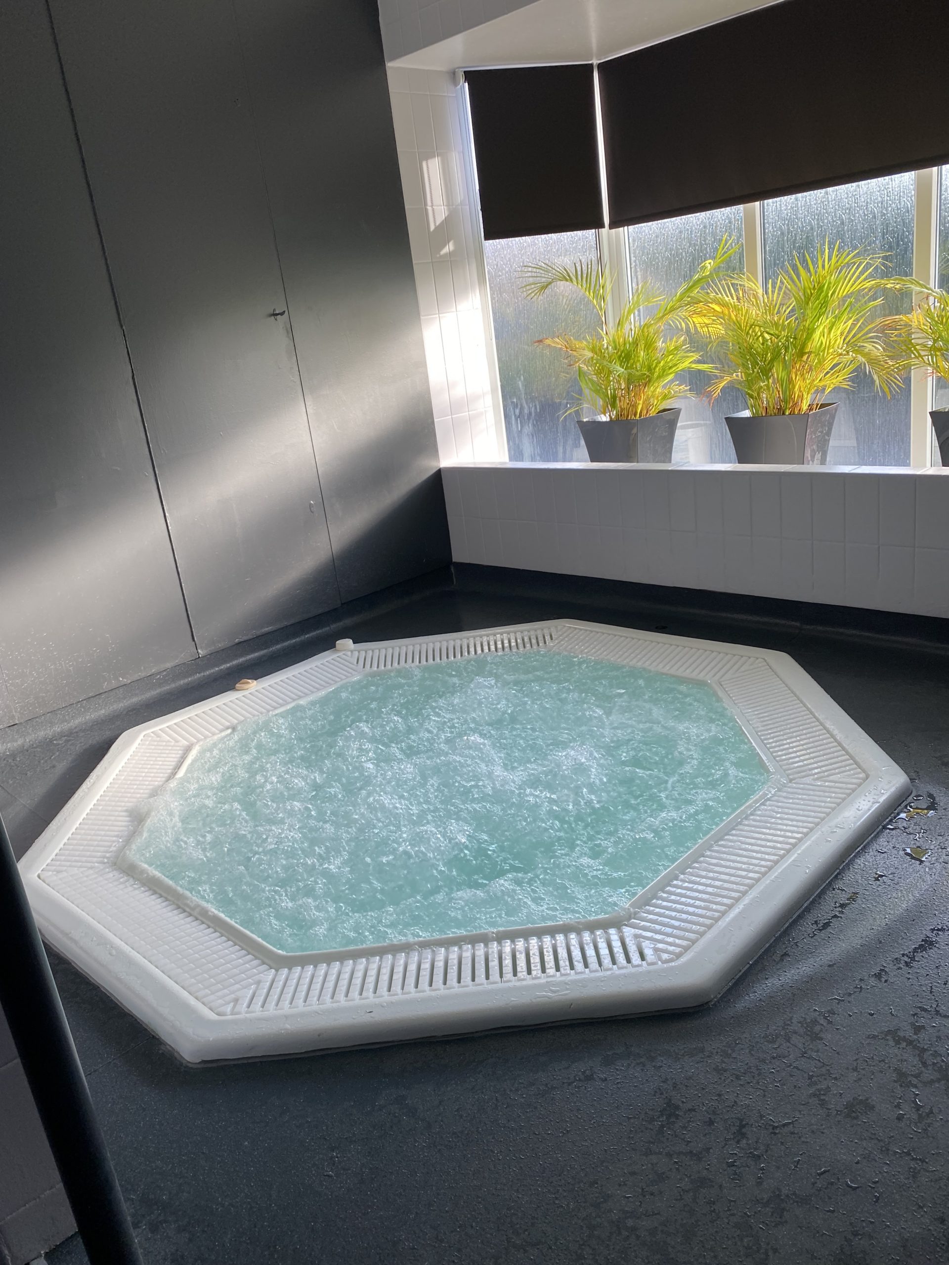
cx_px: 474
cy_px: 632
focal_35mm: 26
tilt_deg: -18.4
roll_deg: +7.2
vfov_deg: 67.3
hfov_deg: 53.1
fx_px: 950
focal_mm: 4.25
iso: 50
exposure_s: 1/121
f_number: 1.8
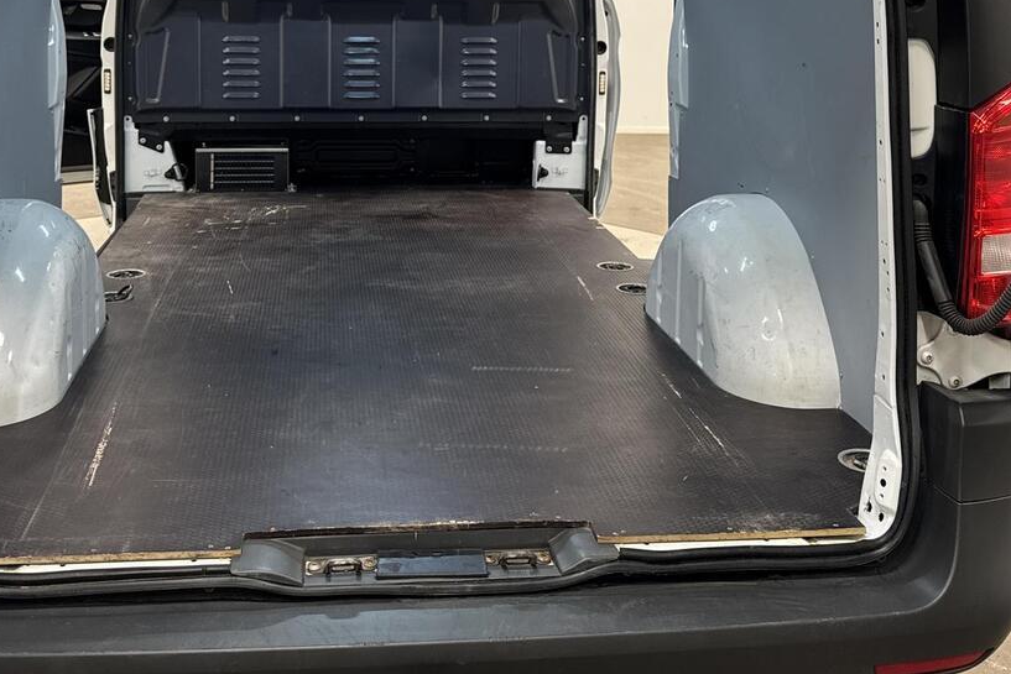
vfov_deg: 29.4
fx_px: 1236
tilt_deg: -6.1
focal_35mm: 44
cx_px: 439
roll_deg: -0.6
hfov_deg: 44.4
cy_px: 77
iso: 125
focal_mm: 6.76
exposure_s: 1/50
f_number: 1.78
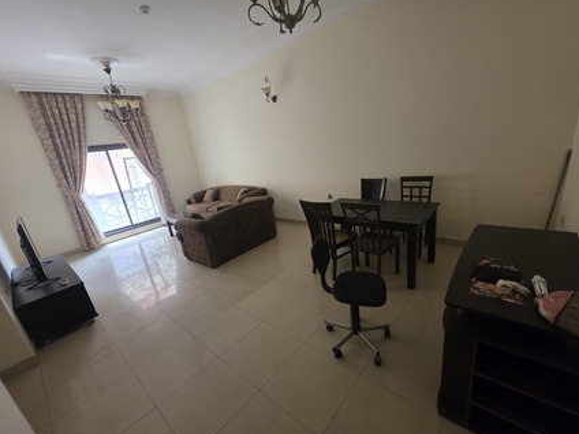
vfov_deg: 85.6
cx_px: 289
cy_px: 227
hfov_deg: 102.1
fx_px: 234
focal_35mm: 14
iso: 400
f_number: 1.9
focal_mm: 2.2
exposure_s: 1/50
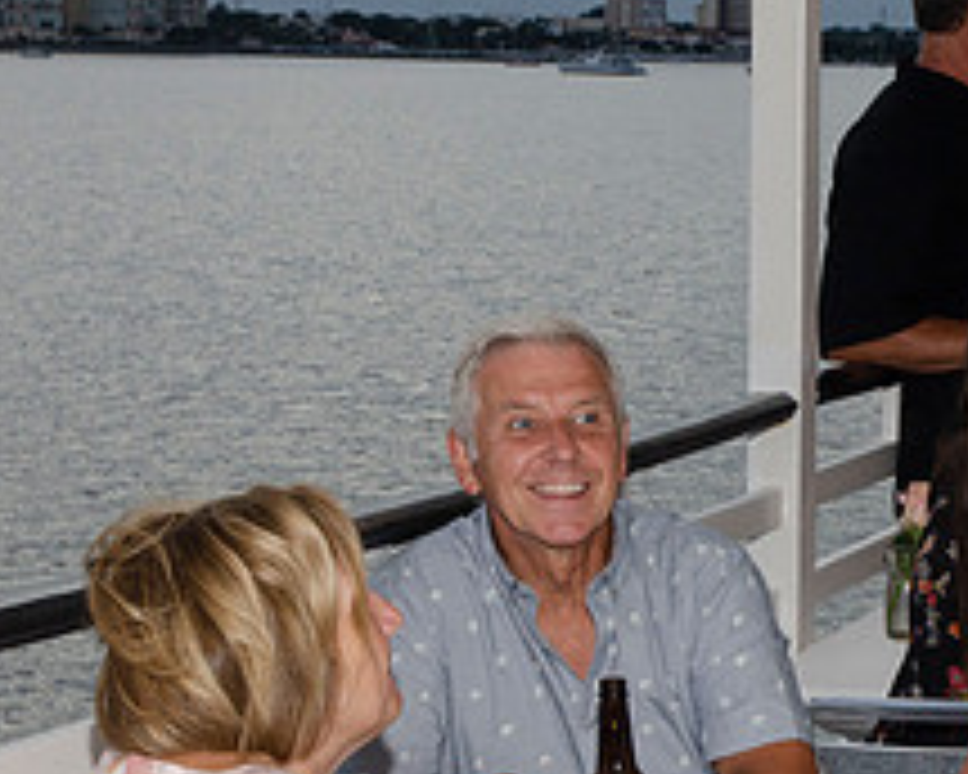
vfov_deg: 12.0
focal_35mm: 129
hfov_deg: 14.7
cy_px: 464
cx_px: 927
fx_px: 3696
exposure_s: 1/250
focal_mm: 34
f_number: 8
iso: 200
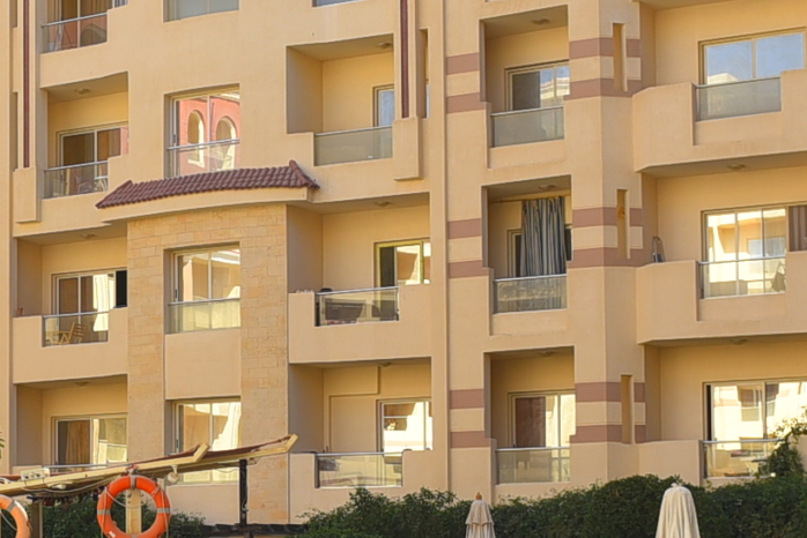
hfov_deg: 19.8
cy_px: 442
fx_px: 2220
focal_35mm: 99
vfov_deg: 13.8
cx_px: -61
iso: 250
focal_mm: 27
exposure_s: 1/640
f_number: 5
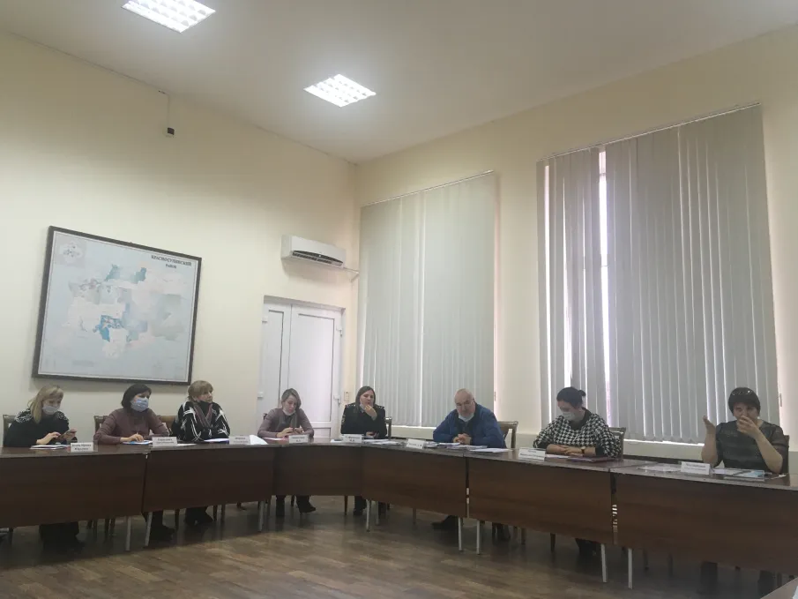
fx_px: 669
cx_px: 399
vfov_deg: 48.2
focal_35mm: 29
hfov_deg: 61.7
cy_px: 300
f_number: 2.2
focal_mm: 4.15
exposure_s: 1/33
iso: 125
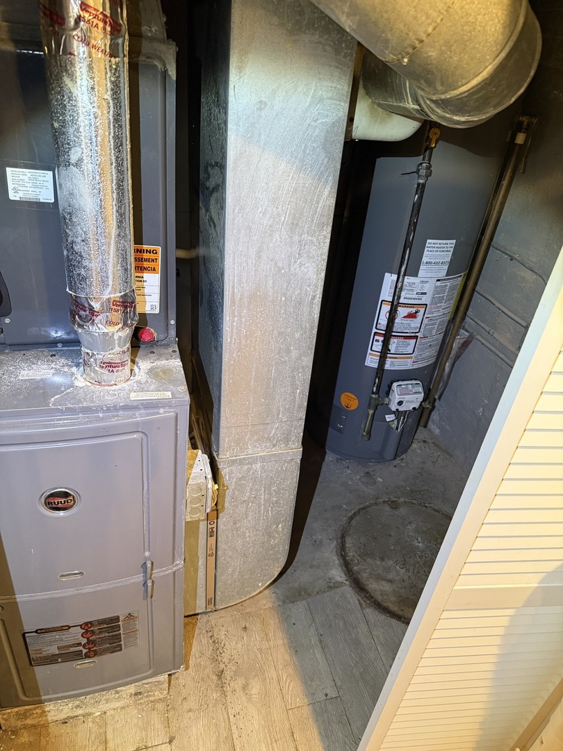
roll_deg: -6.7
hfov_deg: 56.8
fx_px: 520
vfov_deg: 71.6
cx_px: 282
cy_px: 376
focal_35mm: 24
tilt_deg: -31.1
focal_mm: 6.76
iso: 400
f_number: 1.78
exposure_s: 1/60
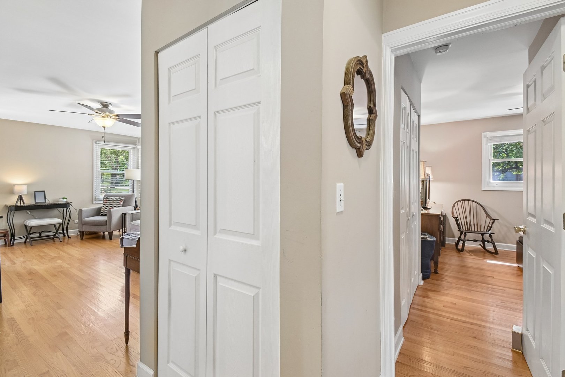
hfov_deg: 100.4
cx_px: 282
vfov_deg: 77.3
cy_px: 188
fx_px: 235
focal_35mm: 15
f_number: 8
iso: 400
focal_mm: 10
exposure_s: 1/10
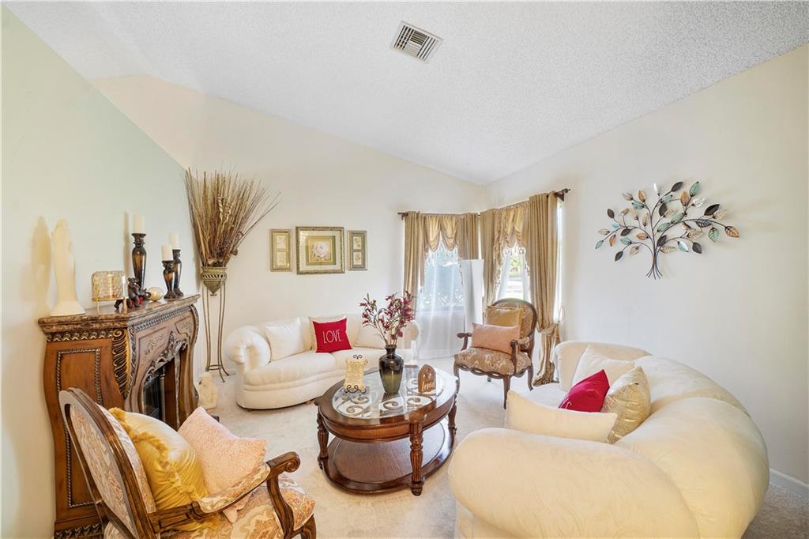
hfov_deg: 100.4
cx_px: 404
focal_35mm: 15
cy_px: 270
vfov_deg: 77.3
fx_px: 337
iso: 160
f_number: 11
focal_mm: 10
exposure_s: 1/1.67
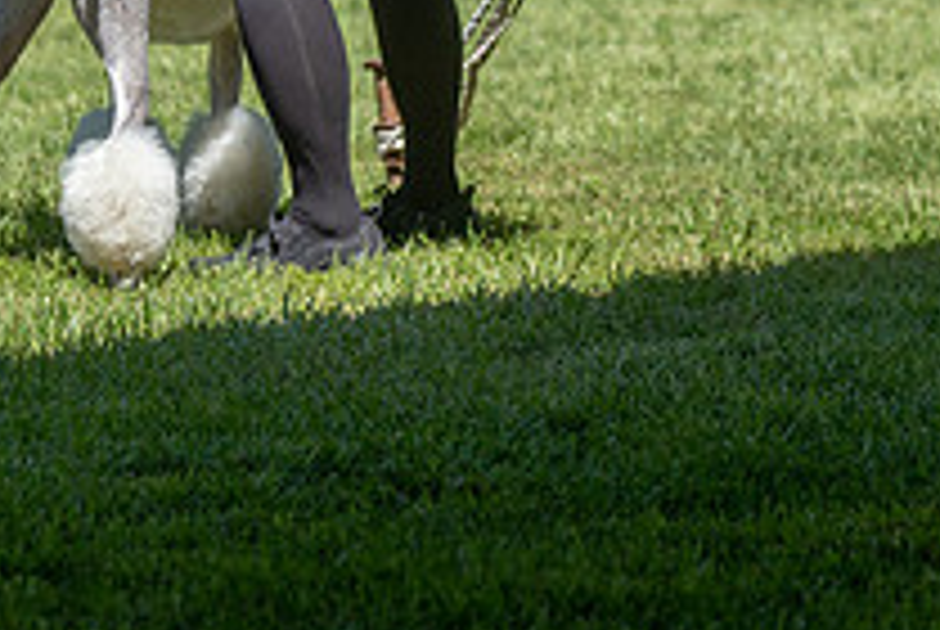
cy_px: -164
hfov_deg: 6.7
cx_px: 184
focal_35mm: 305
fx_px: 7975
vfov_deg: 4.5
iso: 250
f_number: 5
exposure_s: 1/1000
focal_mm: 110
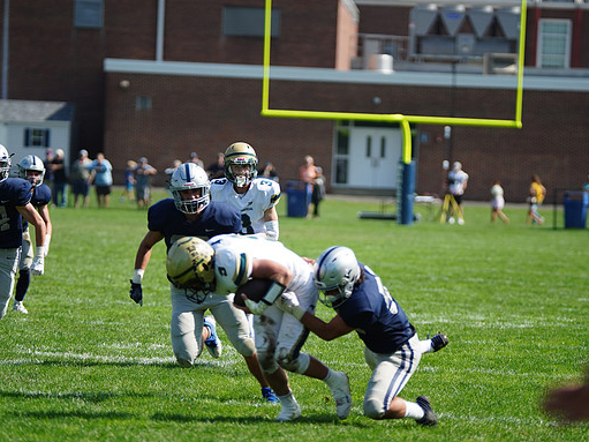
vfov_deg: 7.3
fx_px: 3453
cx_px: 302
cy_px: 221
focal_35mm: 203
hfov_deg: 9.7
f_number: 2.8
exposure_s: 1/4000
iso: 400
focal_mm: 186
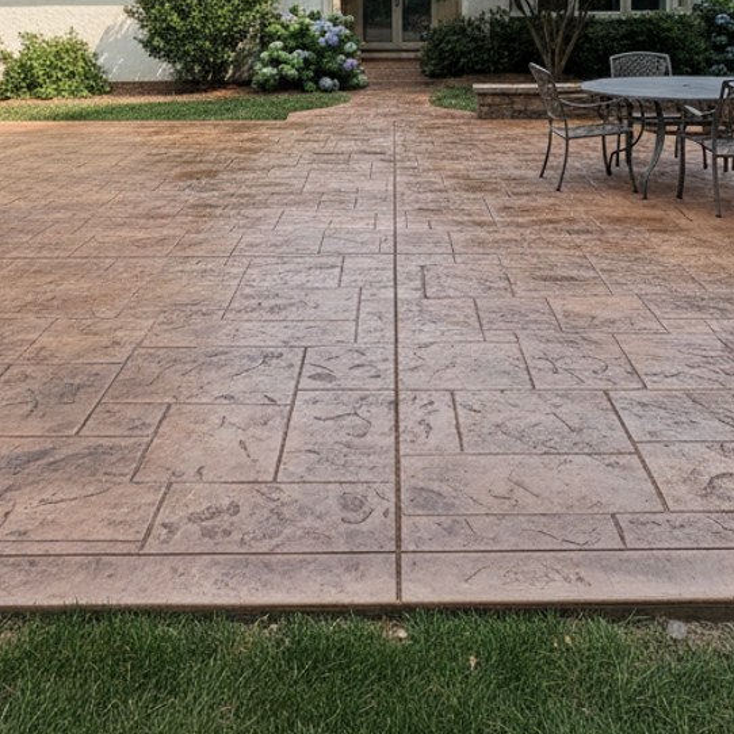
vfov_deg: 33.3
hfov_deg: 36.0
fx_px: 1128
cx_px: 393
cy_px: 19
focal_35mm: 47
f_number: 1.78
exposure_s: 1/1499
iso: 636
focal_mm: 6.8
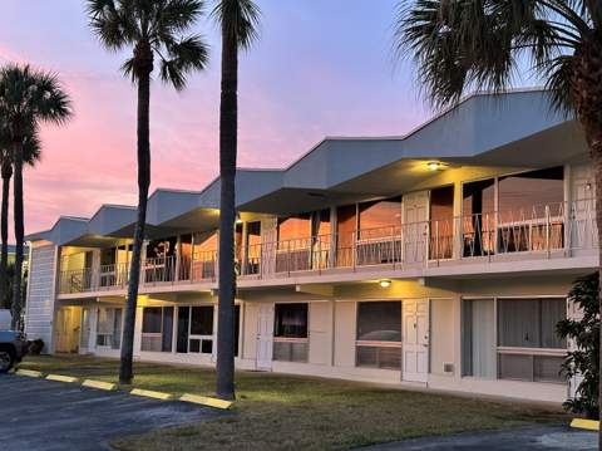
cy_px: 226
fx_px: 834
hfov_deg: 39.7
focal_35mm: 48
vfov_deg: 30.2
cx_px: 301
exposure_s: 1/40
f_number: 1.78
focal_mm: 6.86
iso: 250
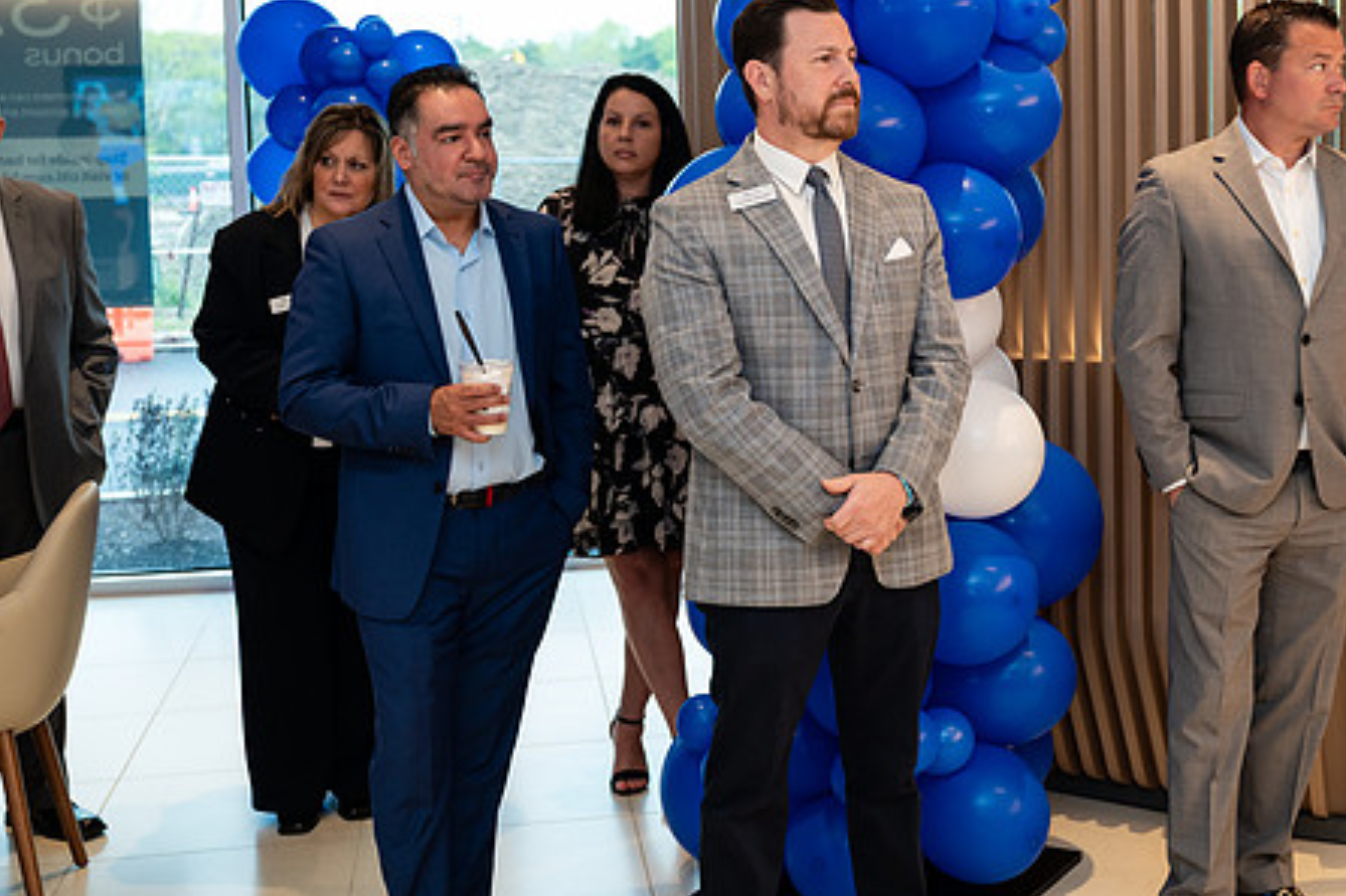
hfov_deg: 37.3
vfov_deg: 25.4
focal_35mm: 53
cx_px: 837
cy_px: 306
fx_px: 1981
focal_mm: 37
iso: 640
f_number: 3.5
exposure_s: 1/200
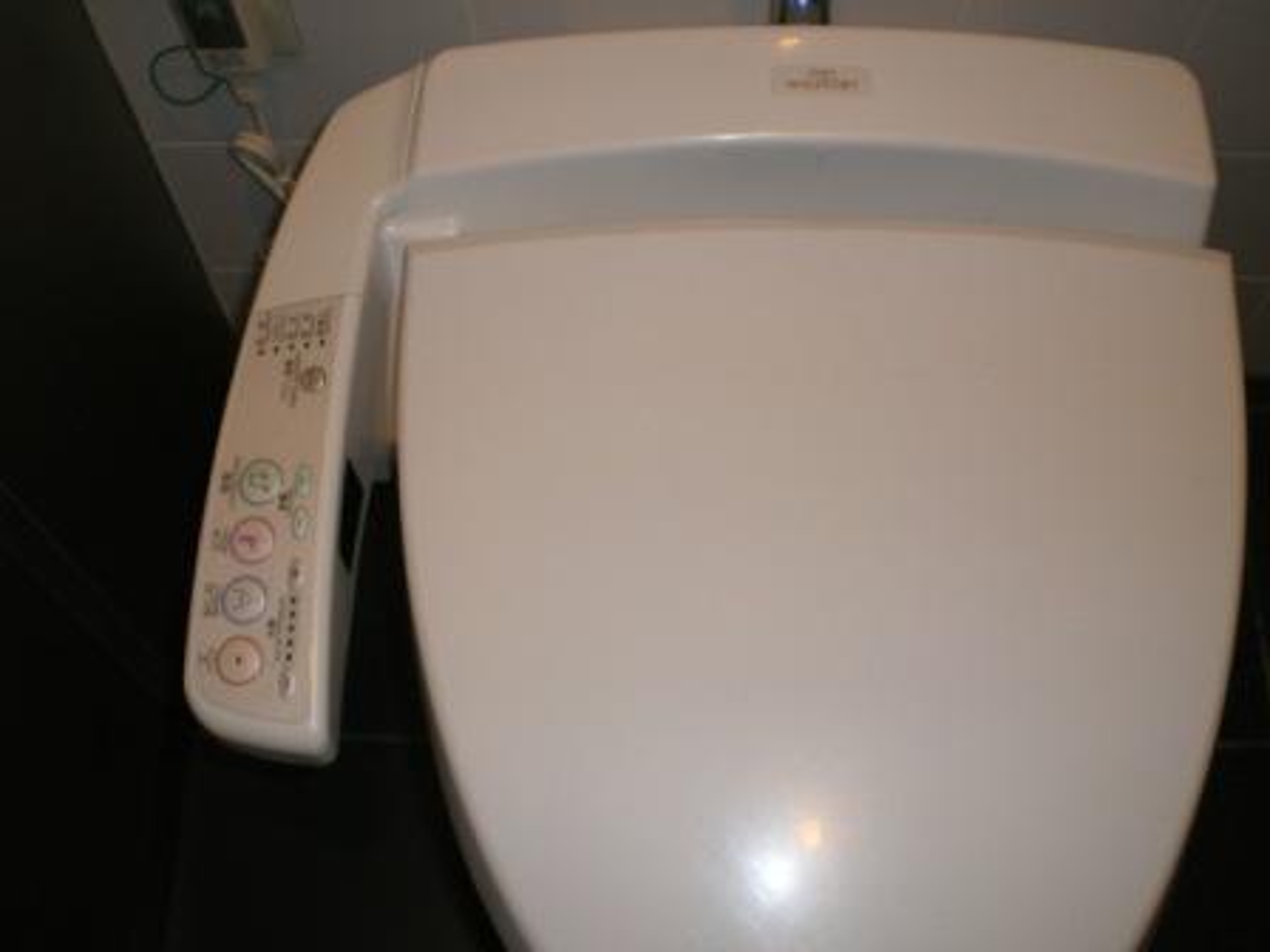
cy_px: 476
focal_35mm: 38
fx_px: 1394
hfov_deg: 49.0
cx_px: 635
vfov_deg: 37.7
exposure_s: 1/50
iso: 200
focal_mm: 6.3
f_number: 3.1
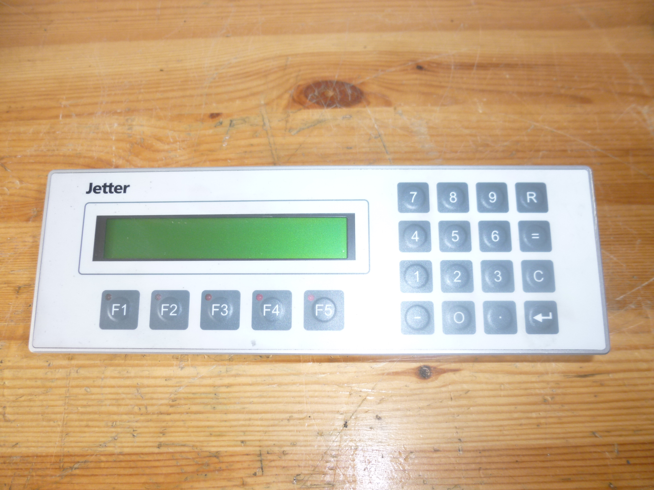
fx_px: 472
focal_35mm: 25
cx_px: 327
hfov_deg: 69.4
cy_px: 245
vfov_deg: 54.9
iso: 100
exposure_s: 1/60
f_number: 3.1
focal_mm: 4.5
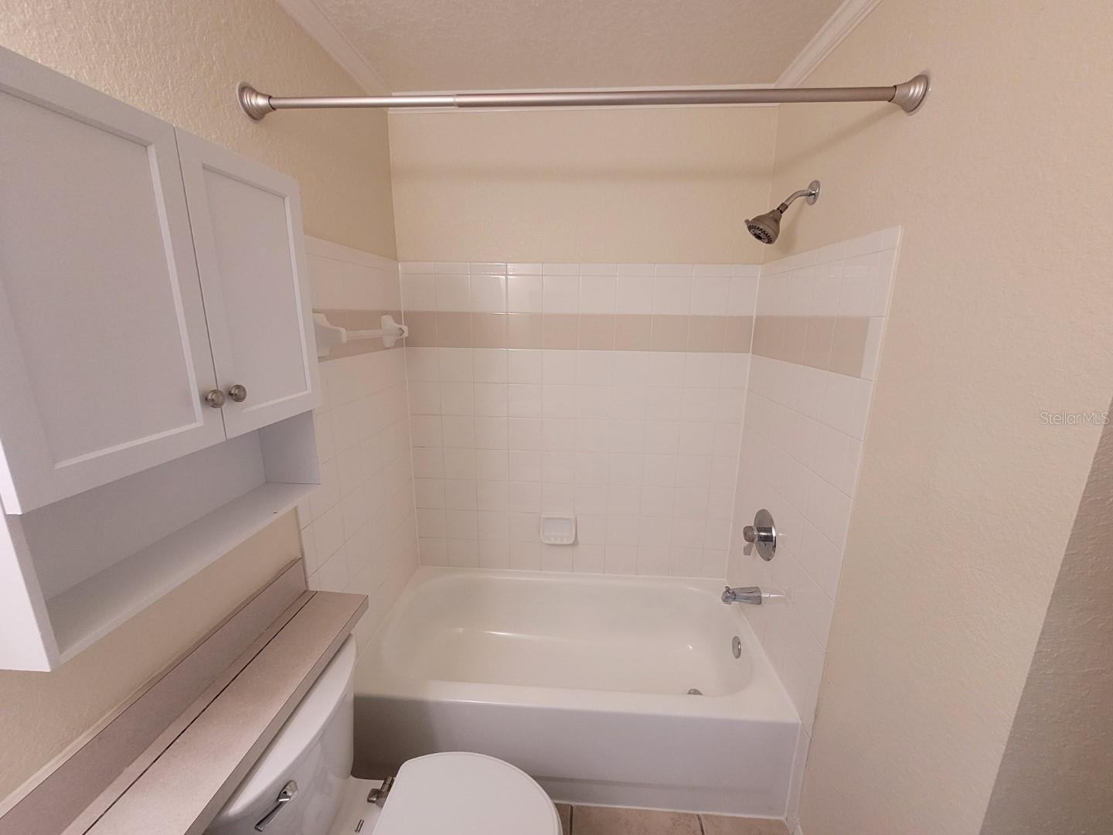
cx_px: 556
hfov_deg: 106.2
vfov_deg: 89.9
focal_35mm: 13
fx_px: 418
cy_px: 418
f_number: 2.2
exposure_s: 1/60
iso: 250
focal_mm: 1.74
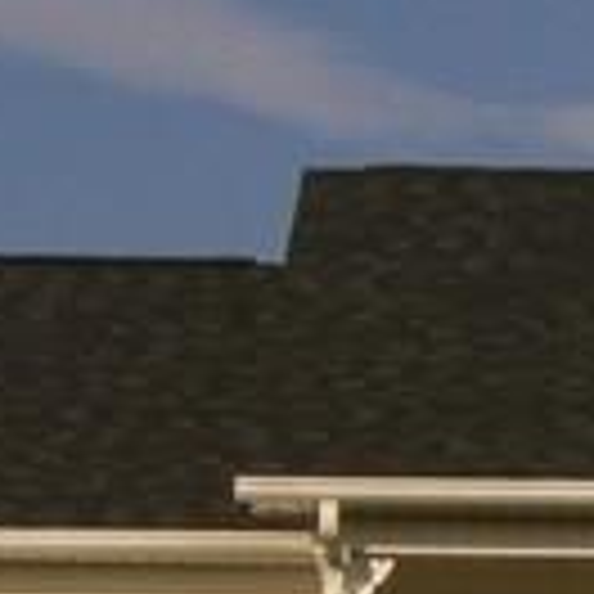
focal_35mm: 260
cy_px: 572
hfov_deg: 6.6
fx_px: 5048
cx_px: 1048
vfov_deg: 6.7
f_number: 4.3
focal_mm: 6.2
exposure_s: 1/1000
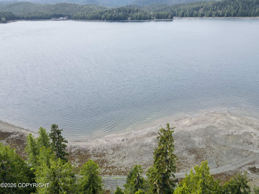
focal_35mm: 24
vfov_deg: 56.8
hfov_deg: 71.6
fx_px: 180
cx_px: 130
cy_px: 97
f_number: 1.7
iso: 160
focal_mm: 6.72
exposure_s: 1/2000
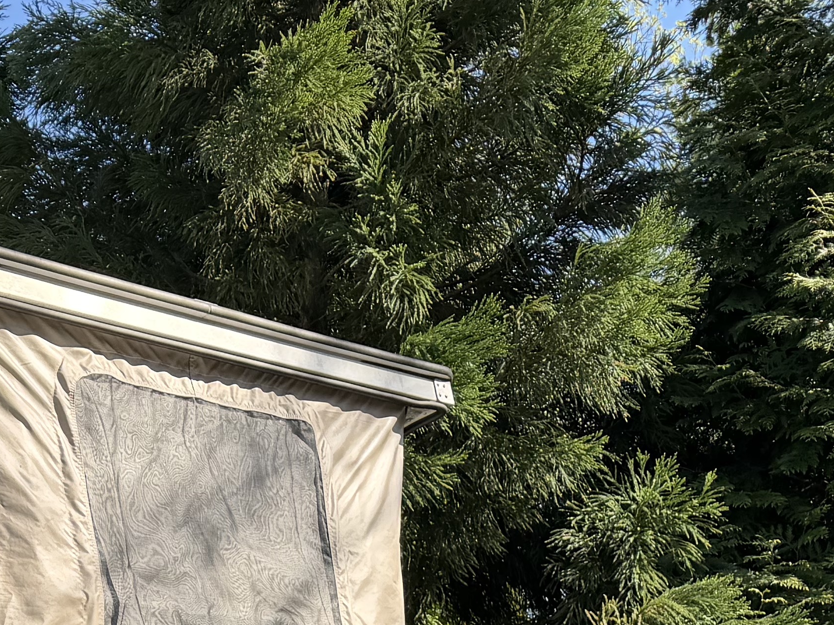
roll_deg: -0.8
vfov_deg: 16.1
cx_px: 38
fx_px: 1952
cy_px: 1036
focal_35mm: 81
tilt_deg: -5.4
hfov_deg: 23.3
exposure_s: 1/1075
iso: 100
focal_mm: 6.76
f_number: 1.78
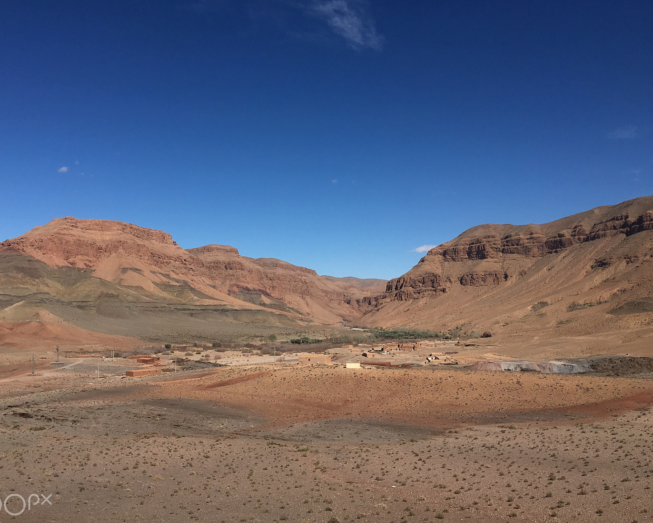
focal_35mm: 33
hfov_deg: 54.2
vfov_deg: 44.5
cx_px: 315
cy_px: 282
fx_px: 638
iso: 25
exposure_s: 1/3663
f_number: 2.2
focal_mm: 4.15
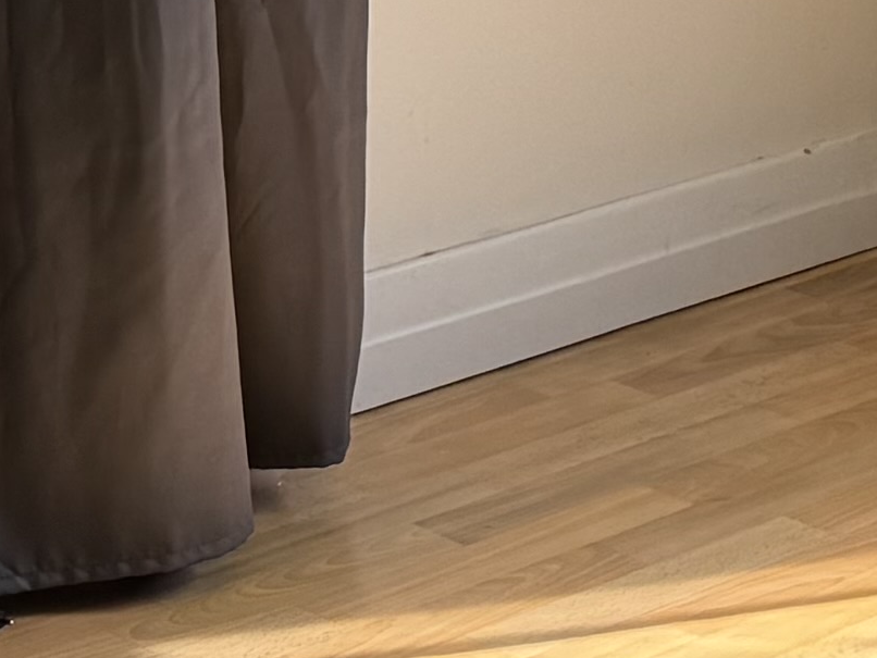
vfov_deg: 8.4
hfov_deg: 10.4
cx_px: 1939
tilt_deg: -9.8
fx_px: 4308
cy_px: -470
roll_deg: -1.5
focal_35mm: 170
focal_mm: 6.76
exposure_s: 1/392
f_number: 1.78
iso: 80
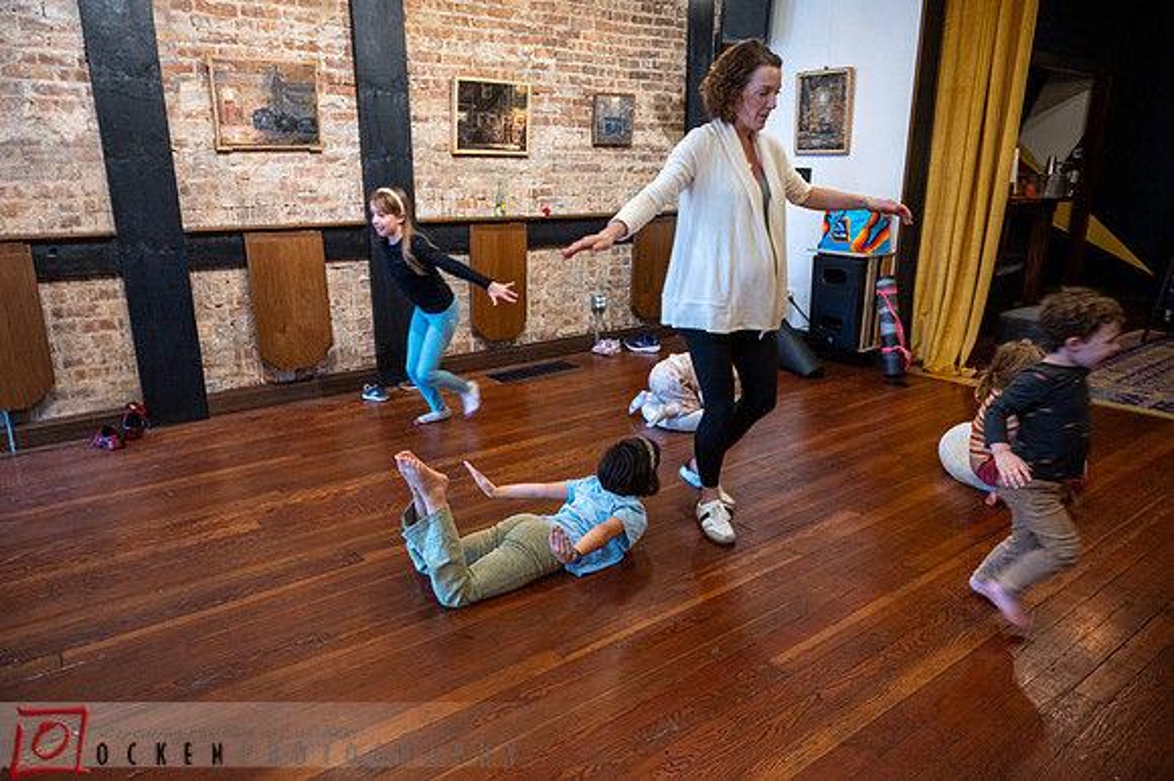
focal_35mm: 24
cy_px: 390
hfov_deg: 73.8
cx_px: 587
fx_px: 782
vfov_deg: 53.1
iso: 3200
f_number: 4
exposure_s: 1/125
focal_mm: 24
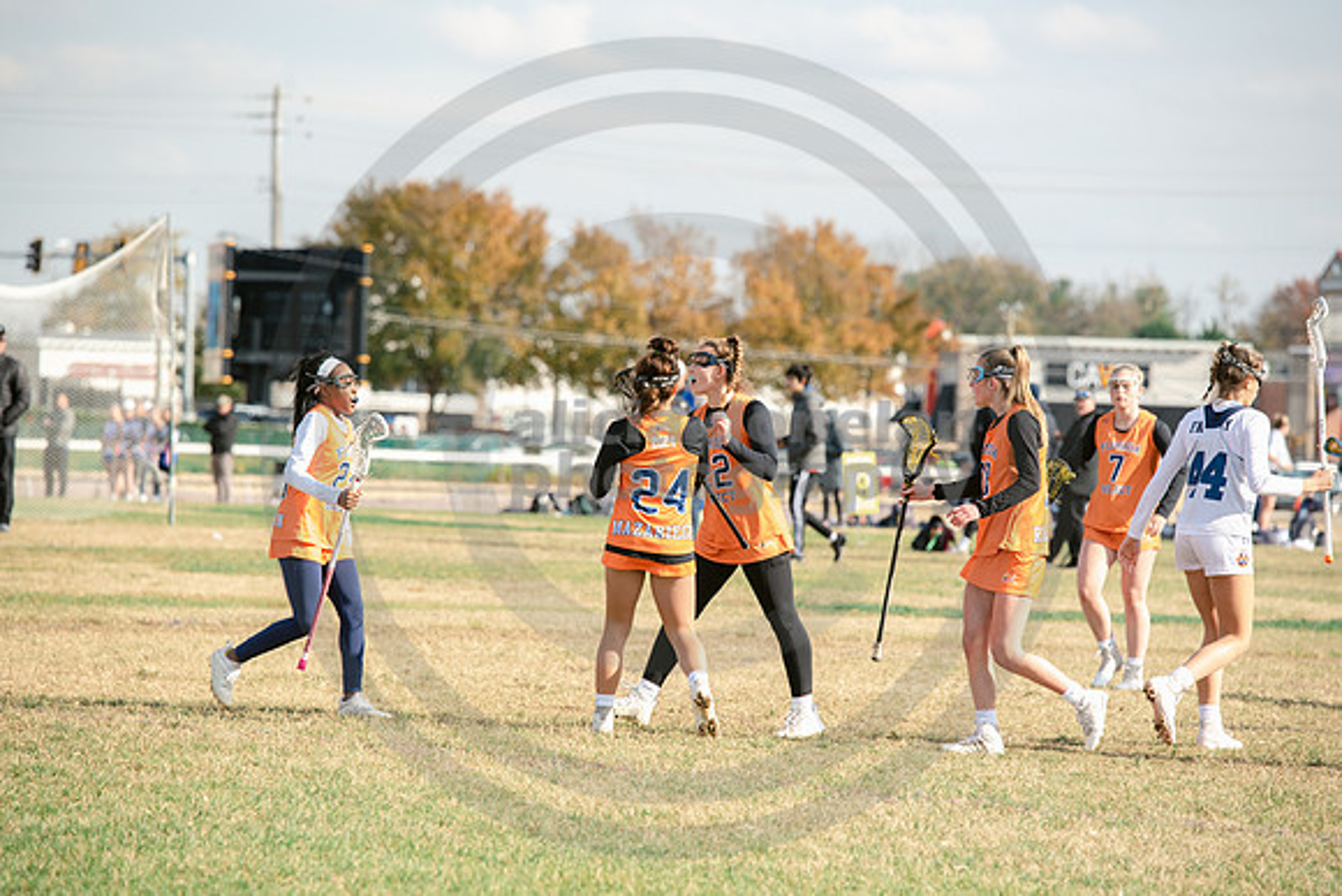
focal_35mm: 200
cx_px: 671
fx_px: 7457
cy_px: 448
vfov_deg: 6.9
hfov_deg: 10.3
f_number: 4.5
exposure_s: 1/1250
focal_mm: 200
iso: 250
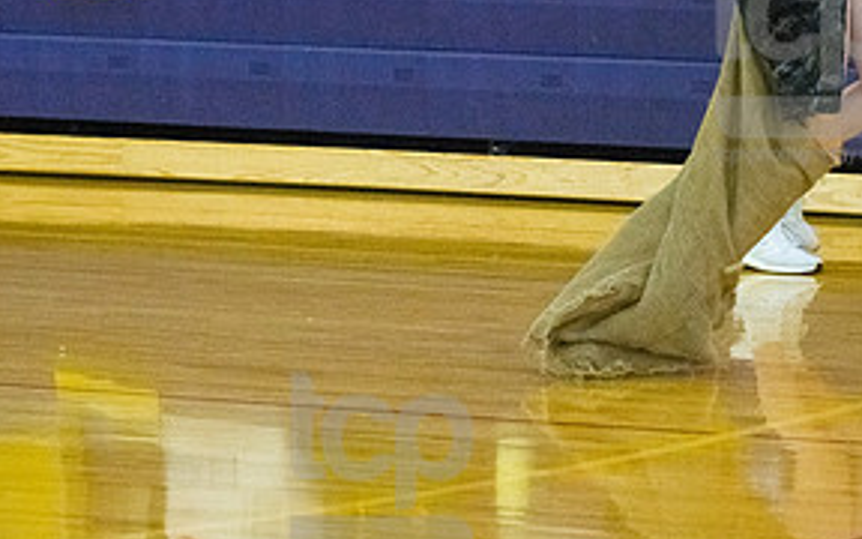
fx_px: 5779
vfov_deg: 5.3
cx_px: 808
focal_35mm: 246
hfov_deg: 8.5
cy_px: 58
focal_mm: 120
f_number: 4.5
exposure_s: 1/640
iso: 6400
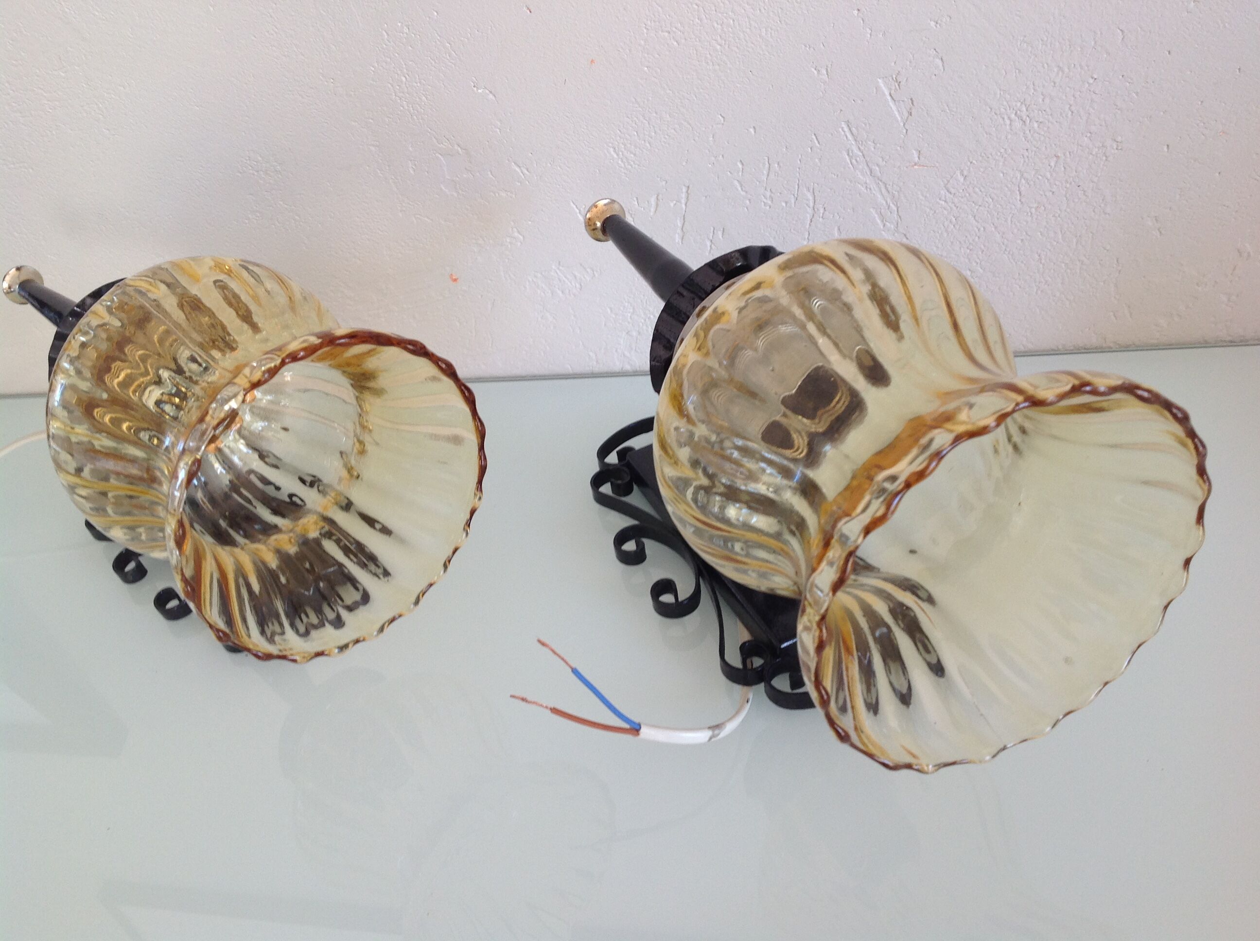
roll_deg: +14.6
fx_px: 1272
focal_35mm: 35
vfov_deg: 40.6
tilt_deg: -39.7
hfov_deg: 52.7
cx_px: 630
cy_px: 470
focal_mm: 4.28
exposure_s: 1/40
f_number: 2.4
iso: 64
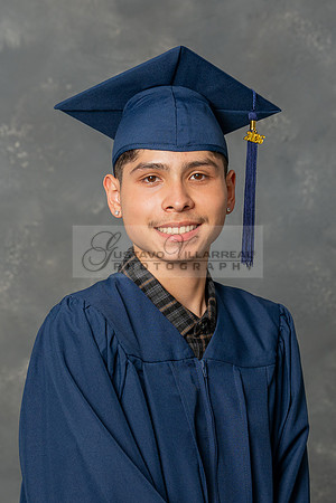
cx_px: 212
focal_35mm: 141
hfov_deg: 9.7
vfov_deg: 14.5
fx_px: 1978
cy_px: 307
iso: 200
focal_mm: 70
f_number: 4.5
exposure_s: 1/200
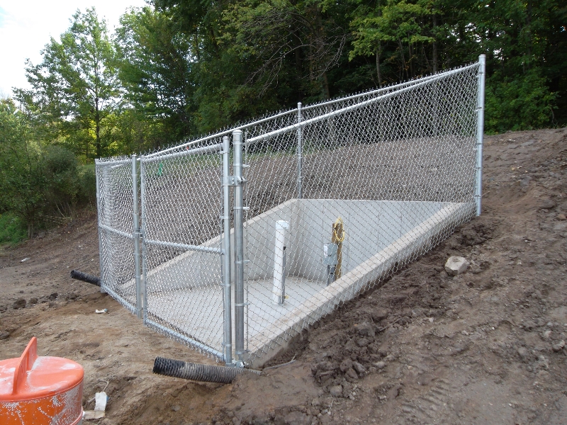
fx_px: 442
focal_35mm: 27
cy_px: 212
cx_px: 284
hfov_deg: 65.3
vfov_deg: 51.4
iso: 80
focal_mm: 4.9
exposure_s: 1/220
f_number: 3.5
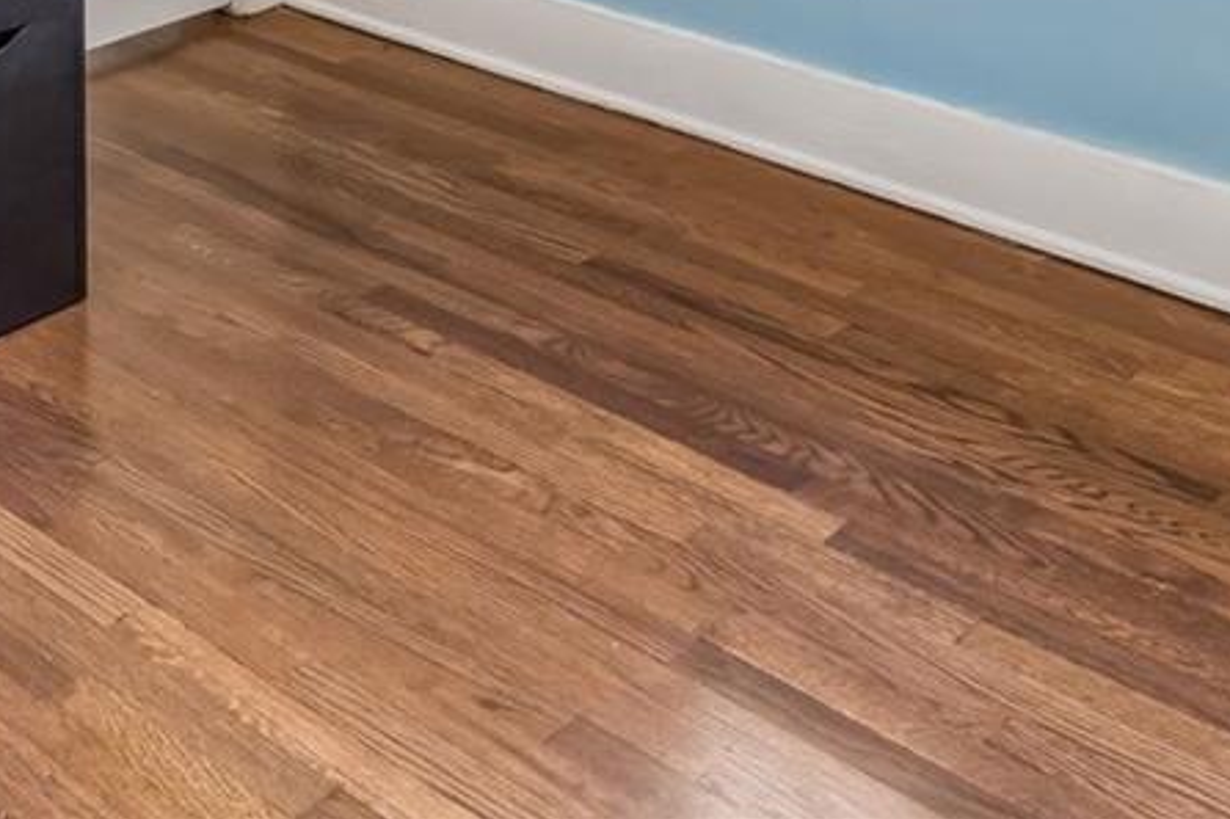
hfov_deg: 30.6
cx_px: 8
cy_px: -645
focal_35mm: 61
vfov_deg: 17.9
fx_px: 2083
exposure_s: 1/13
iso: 400
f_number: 9
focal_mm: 17
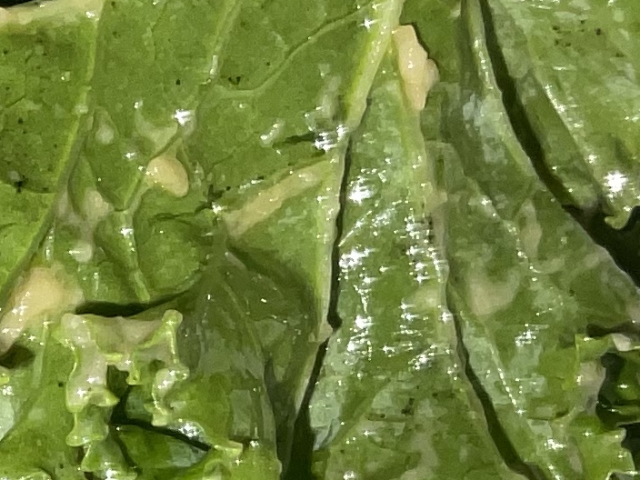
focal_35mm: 166
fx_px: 3069
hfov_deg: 10.4
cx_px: -861
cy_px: 406
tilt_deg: -67.7
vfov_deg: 8.9
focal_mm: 3
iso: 16
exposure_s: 1/108
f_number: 1.8
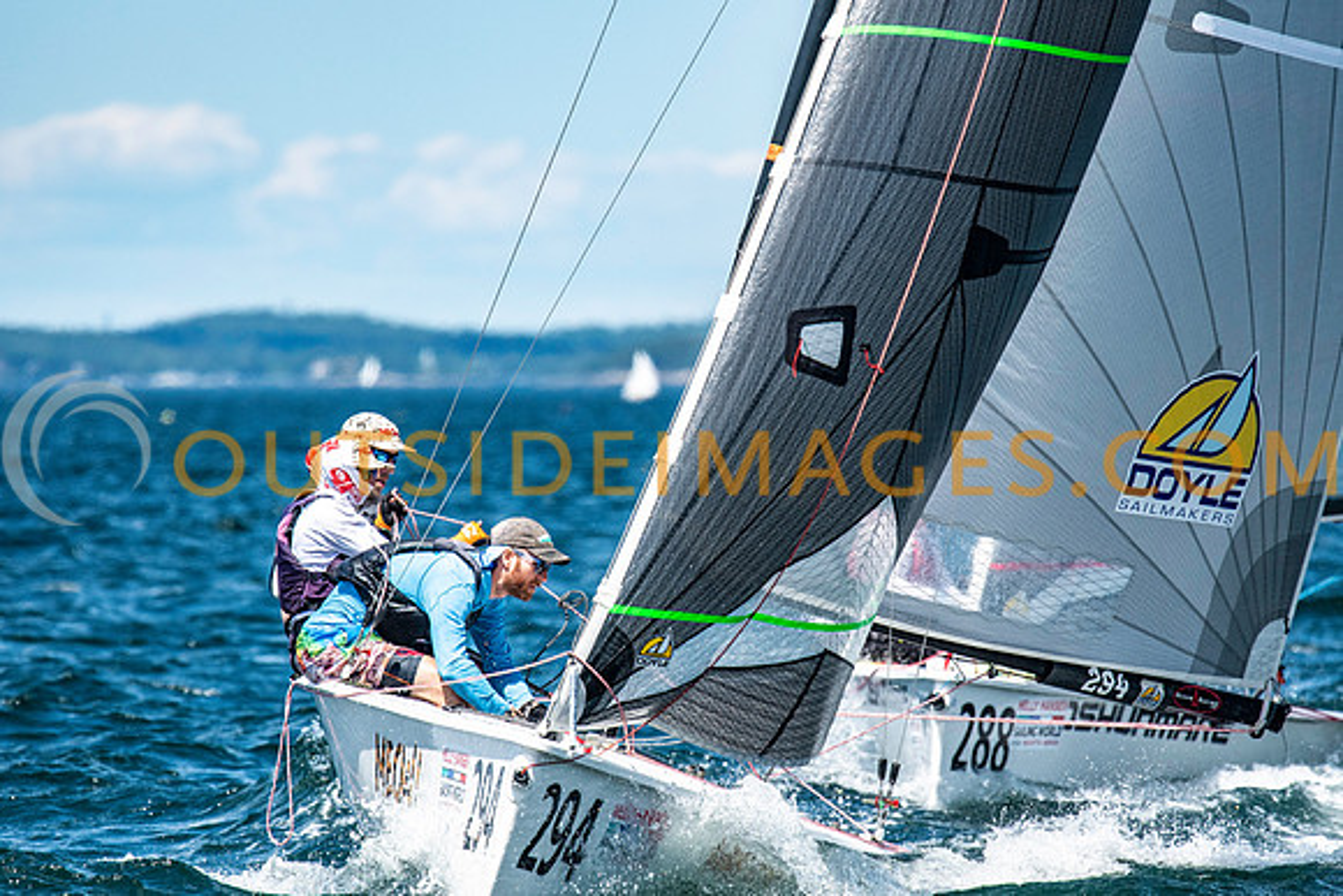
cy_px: 448
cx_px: 672
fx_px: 17412
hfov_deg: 4.4
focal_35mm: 467
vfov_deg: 2.9
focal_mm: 300
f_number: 5
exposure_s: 1/5000
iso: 500
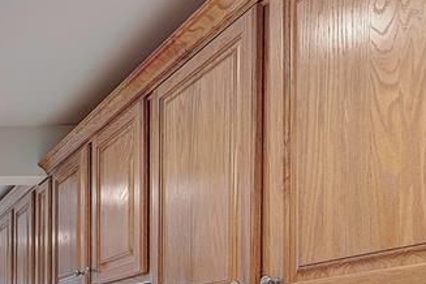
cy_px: 388
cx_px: -162
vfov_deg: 24.3
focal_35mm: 47
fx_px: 556
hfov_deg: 30.4
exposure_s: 1/6
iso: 400
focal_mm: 15
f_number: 8
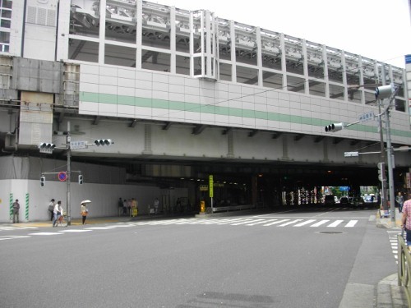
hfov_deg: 56.8
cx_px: 206
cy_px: 154
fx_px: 380
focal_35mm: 32
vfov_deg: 44.2
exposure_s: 1/500
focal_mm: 5.7
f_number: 2.9
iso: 100
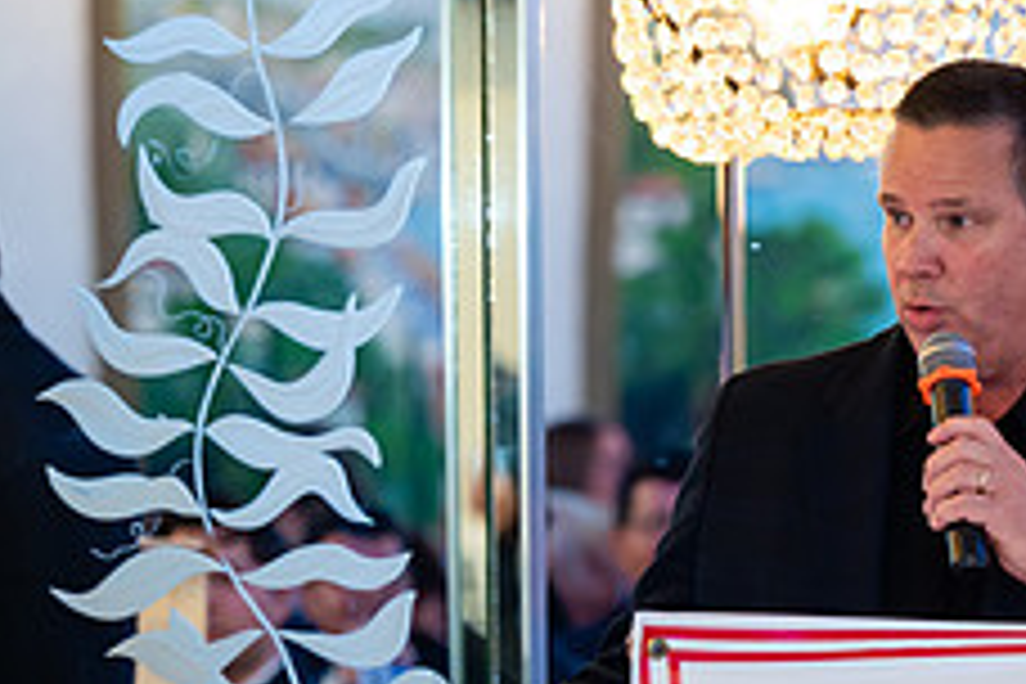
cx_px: 1048
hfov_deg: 6.7
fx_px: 8777
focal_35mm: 308
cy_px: 572
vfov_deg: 4.5
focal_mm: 120
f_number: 3.2
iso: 1250
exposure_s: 1/125
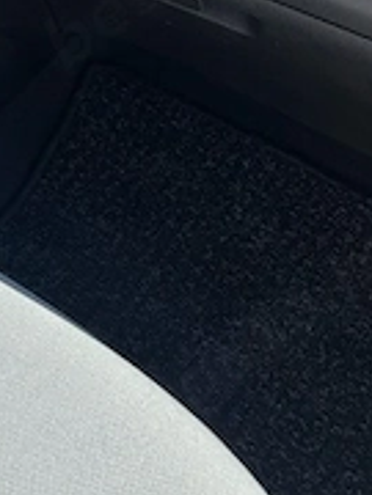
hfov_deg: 14.2
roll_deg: +2.6
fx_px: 1146
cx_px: -446
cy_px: -47
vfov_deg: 23.0
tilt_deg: -36.0
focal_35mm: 80
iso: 80
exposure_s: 1/615
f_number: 1.78
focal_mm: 6.76
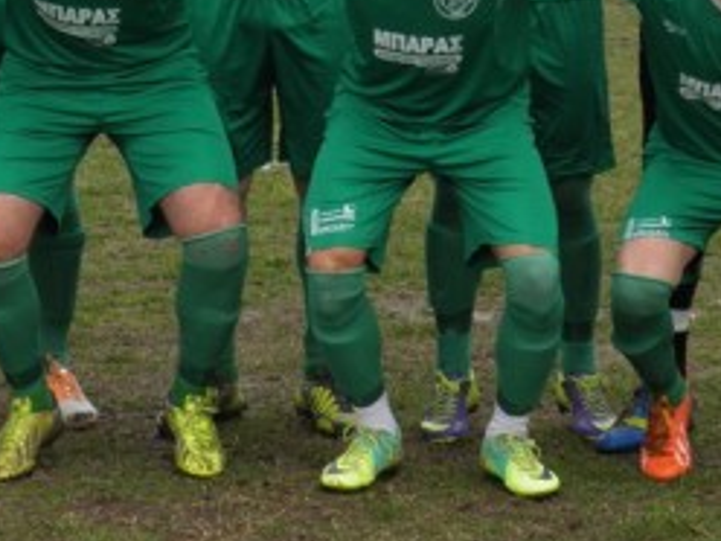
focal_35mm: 194
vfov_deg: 7.6
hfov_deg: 10.2
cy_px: -118
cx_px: 174
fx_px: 4041
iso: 50
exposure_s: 1/100
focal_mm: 13.2
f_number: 5.5
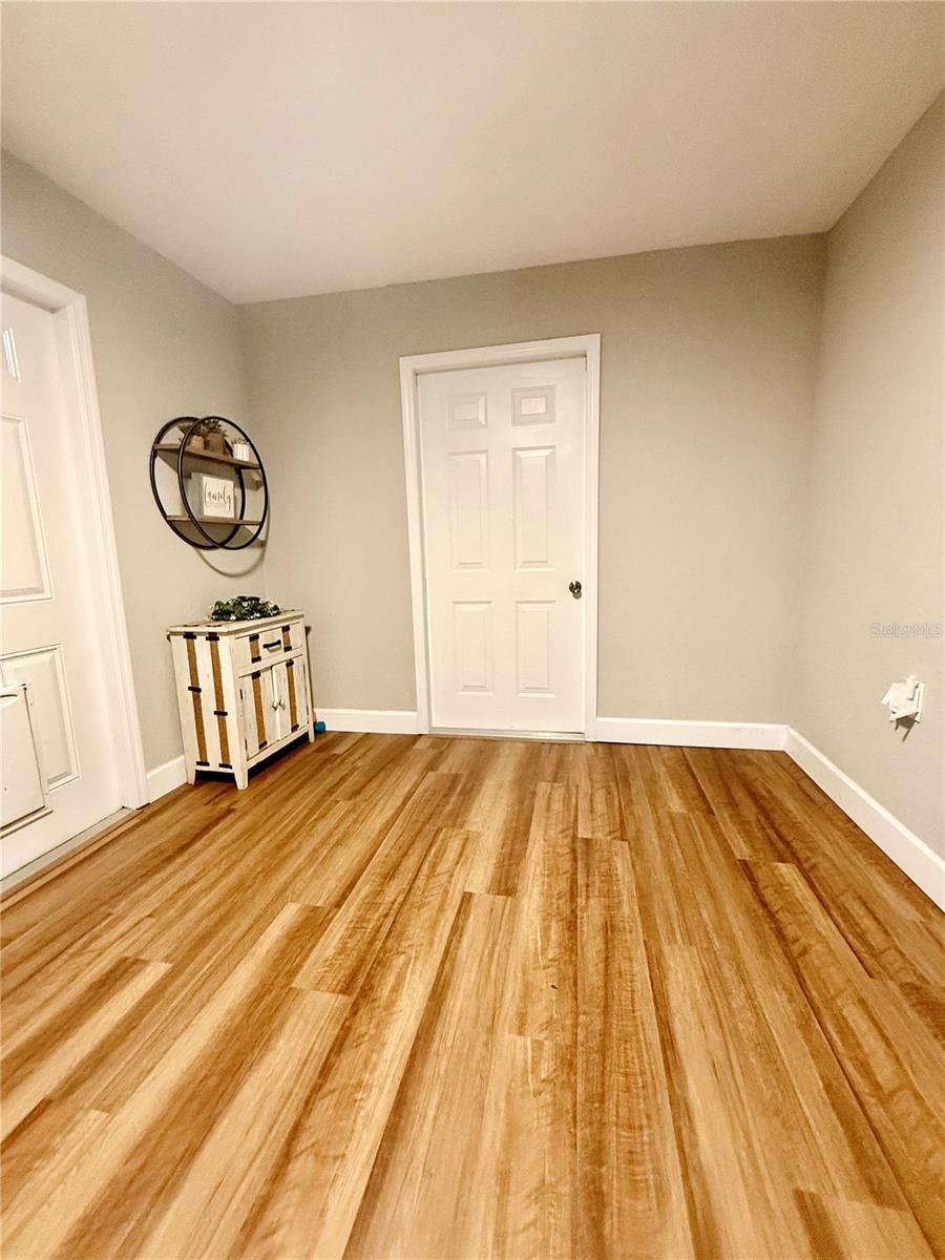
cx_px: 472
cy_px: 630
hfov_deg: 85.7
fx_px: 510
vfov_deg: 102.1
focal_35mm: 14
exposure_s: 1/60
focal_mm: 2.22
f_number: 2.2
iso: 500
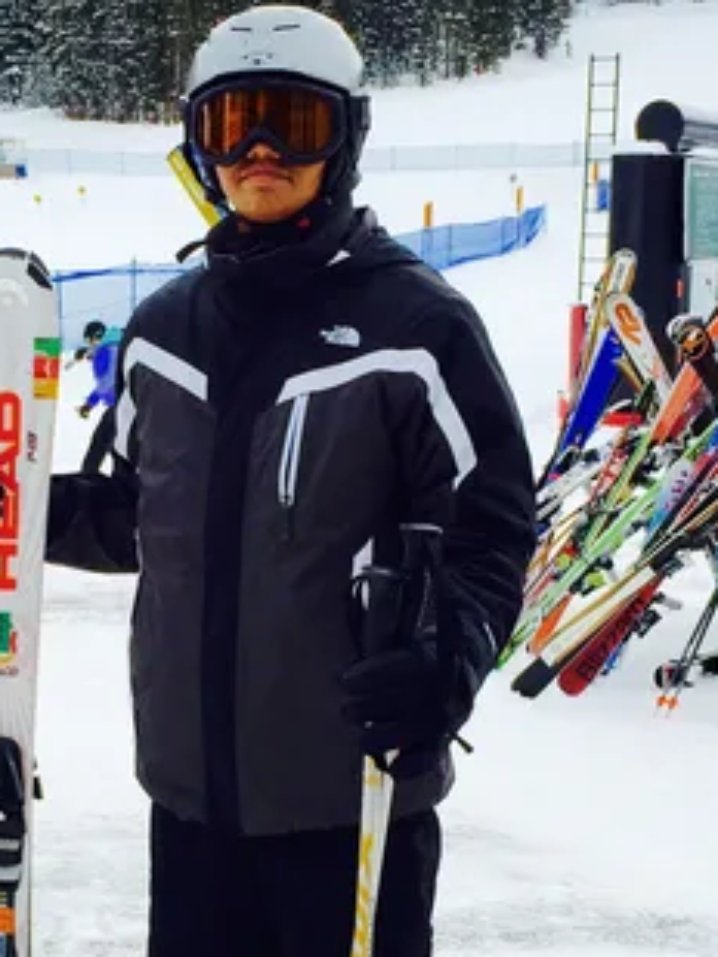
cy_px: 610
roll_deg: -0.5
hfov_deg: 19.5
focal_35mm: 75
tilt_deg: -8.5
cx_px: 201
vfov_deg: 25.9
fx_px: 2073
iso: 32
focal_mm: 4.15
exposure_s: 1/920
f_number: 2.2
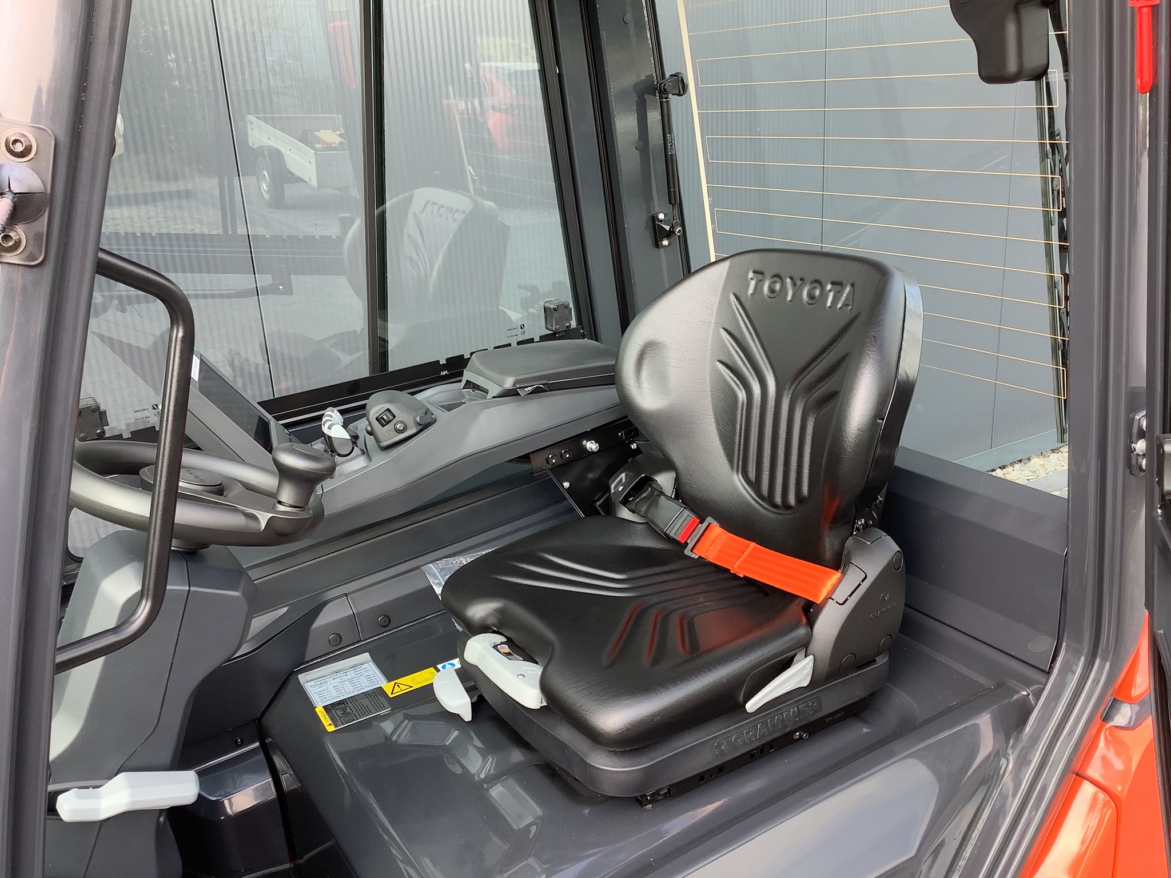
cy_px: 439
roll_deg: +2.0
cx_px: 586
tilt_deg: -20.3
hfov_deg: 58.4
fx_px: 1049
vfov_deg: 45.4
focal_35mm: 31
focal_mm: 3.3
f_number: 2.4
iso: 40
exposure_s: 1/100
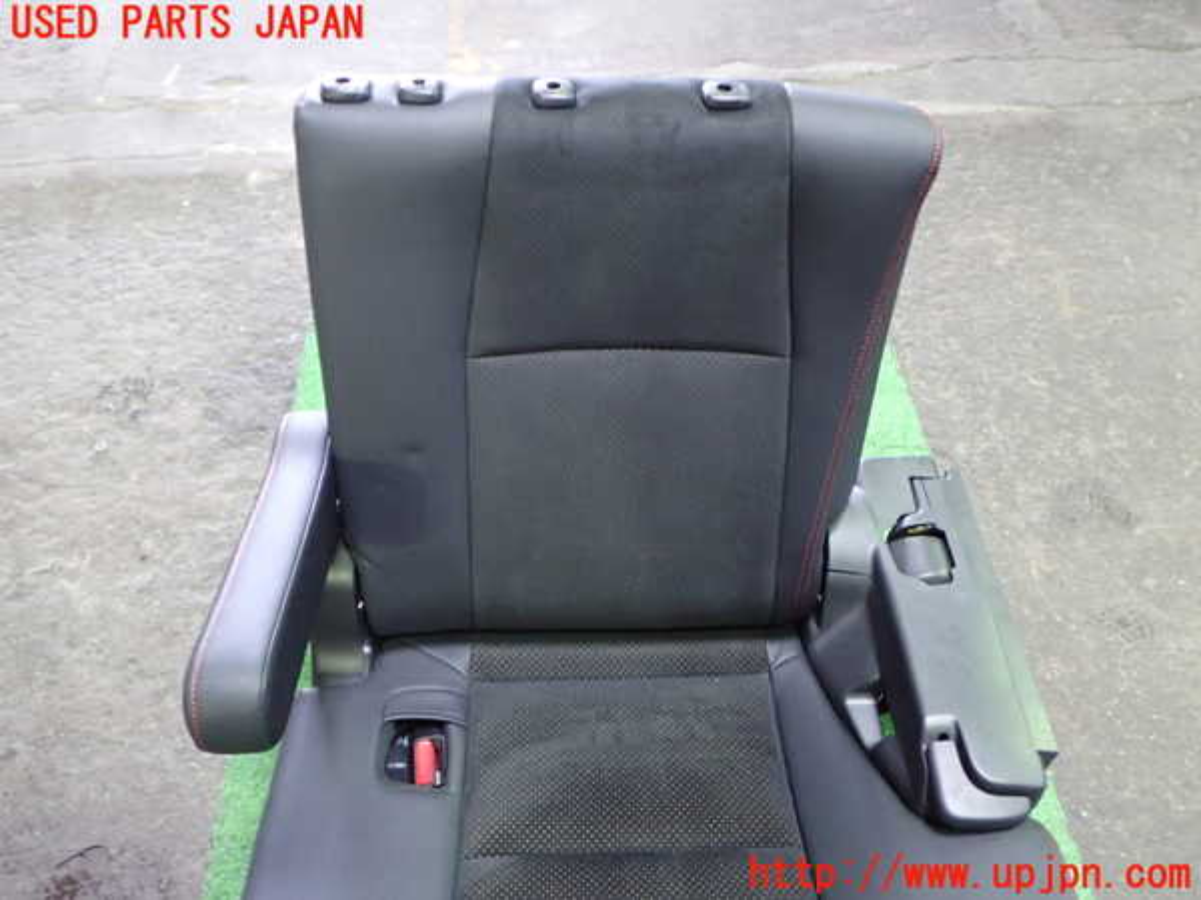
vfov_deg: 46.8
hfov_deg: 60.0
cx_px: 600
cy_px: 450
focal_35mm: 30
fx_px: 1041
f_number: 2.3
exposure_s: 1/25
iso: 800
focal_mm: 5.4
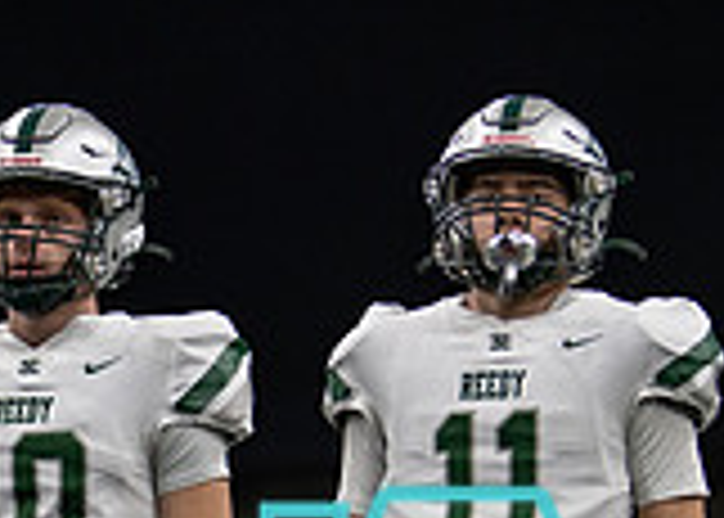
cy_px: 572
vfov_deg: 4.9
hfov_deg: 6.9
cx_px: 176
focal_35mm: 293
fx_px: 6025
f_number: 1.2
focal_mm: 50
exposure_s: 1/1000
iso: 250
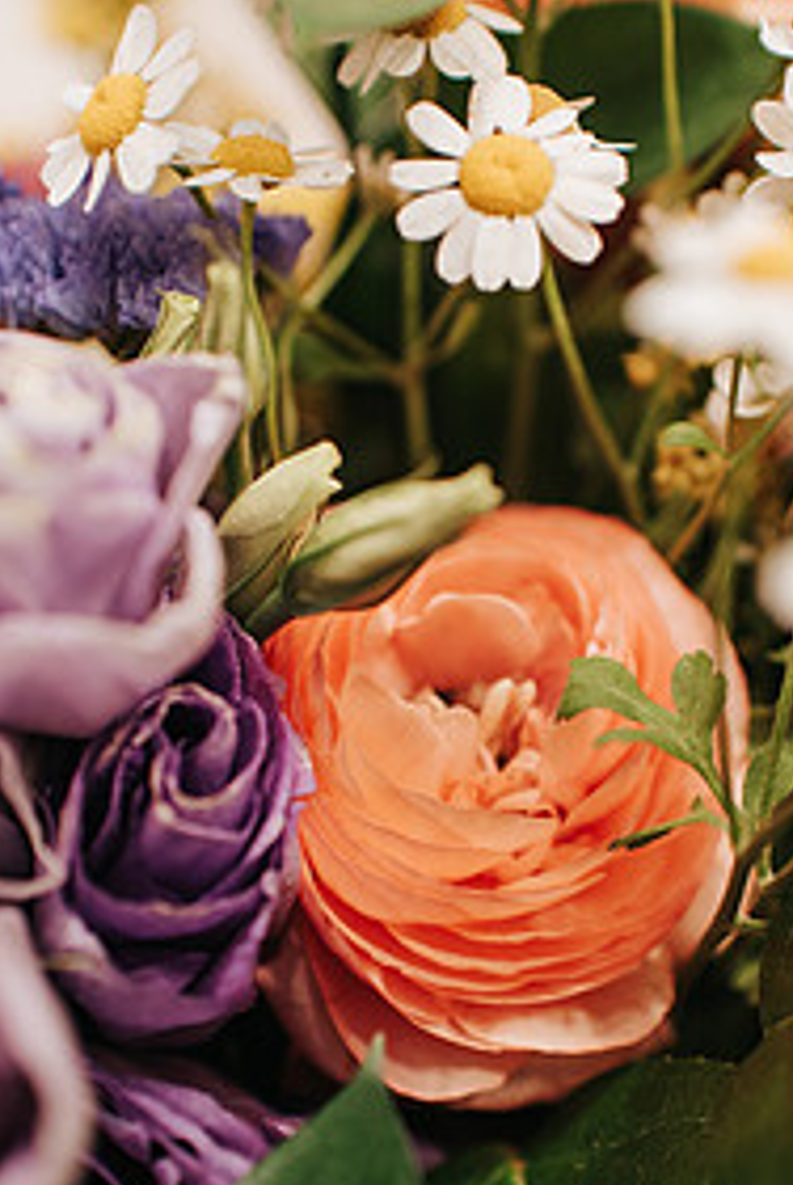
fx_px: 1846
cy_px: 814
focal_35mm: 56
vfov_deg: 35.2
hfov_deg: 24.2
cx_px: 460
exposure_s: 1/125
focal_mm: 35
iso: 1000
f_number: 2.8
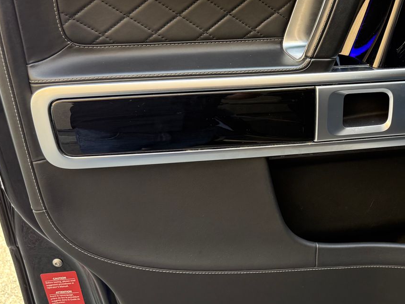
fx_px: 527
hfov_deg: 40.6
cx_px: 314
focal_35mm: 45
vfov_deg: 32.2
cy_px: 145
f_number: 1.78
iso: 200
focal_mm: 6.76
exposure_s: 1/160
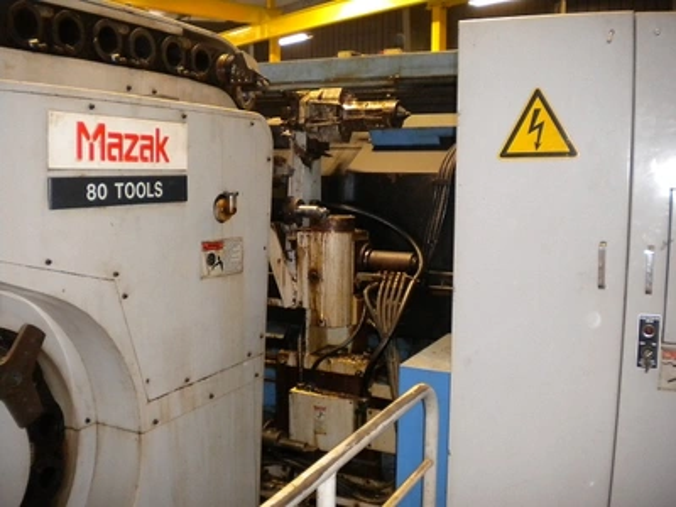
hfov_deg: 52.6
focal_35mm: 35
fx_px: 683
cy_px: 254
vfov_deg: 40.7
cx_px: 338
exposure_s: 1/30
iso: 400
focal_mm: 6.3
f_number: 3.1
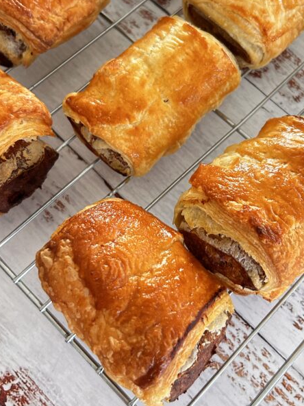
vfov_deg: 41.9
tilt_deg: -66.5
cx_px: 194
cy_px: 168
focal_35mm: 45
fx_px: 527
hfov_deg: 32.0
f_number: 1.5
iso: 250
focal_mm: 5.7
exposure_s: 1/60
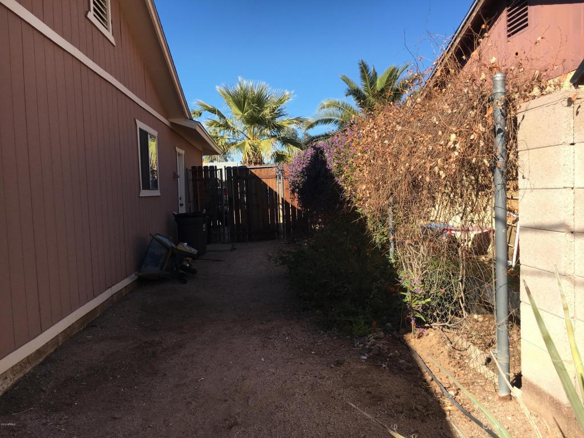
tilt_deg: -2.5
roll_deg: +1.9
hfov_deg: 61.7
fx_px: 489
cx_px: 292
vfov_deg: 48.2
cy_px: 219
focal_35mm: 29
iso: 25
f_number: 2.2
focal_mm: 4.15
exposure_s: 1/894
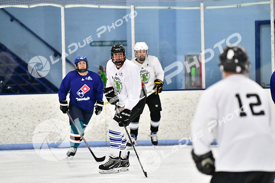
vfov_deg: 4.8
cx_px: 138
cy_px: 92
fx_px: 2177
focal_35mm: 285
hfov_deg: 7.2
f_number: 3.2
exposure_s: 1/1250
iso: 6400
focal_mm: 190
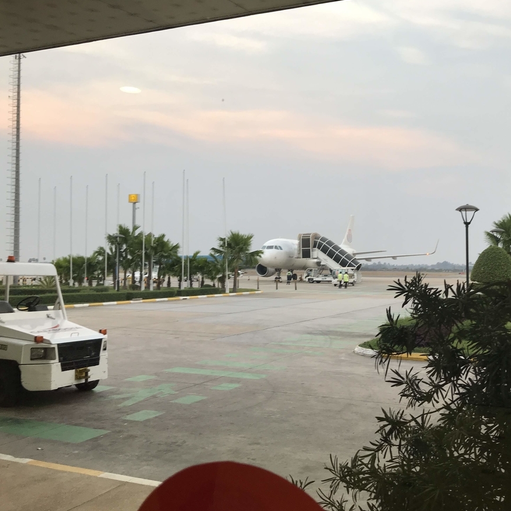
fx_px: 568
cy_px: 262
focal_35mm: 34
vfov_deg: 48.4
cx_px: 326
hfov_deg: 47.9
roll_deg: -0.8
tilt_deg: -1.0
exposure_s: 1/100
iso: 25
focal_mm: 3.99
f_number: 1.8
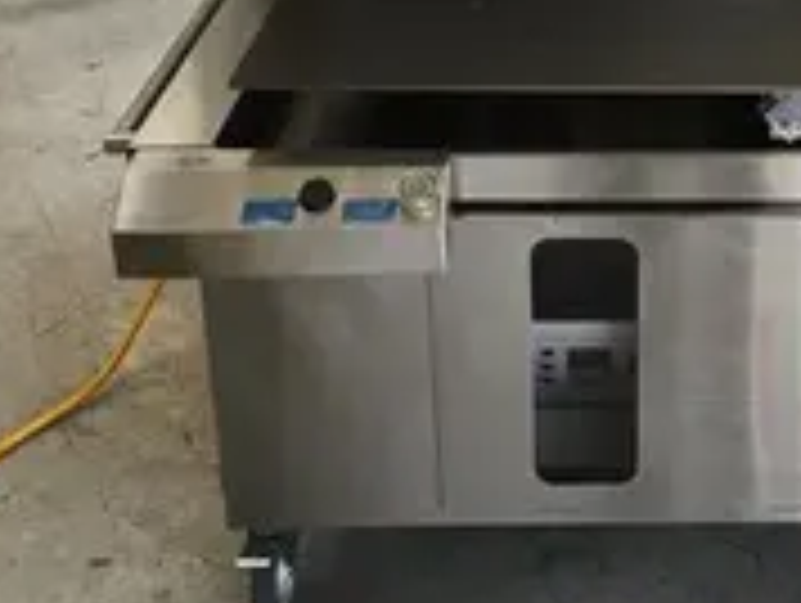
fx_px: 1506
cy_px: 22
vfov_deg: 21.9
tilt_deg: -23.3
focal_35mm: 65
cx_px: 724
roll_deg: -2.7
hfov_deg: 28.6
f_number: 2.2
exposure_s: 1/30
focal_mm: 4.15
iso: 25
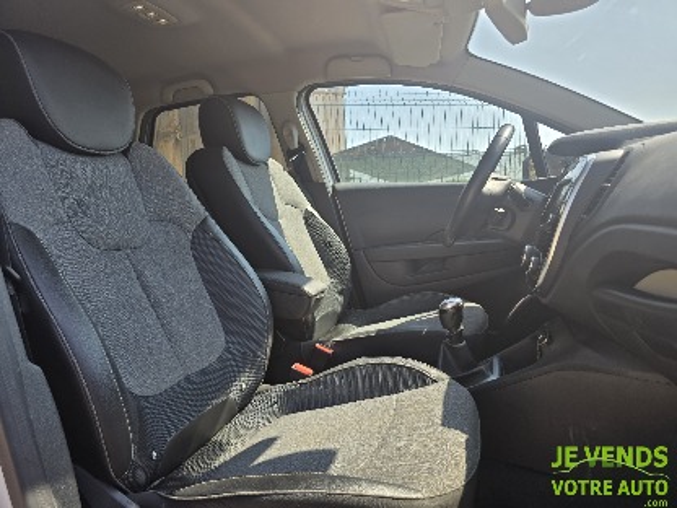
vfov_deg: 58.9
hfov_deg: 73.9
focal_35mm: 23
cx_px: 338
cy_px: 254
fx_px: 450
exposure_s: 1/300
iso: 12
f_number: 1.7
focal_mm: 6.3
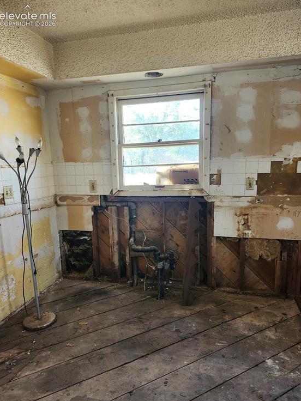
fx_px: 278
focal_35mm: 24
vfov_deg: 71.6
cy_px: 208
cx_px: 153
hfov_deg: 56.8
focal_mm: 5.54
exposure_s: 1/120
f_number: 1.8
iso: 500
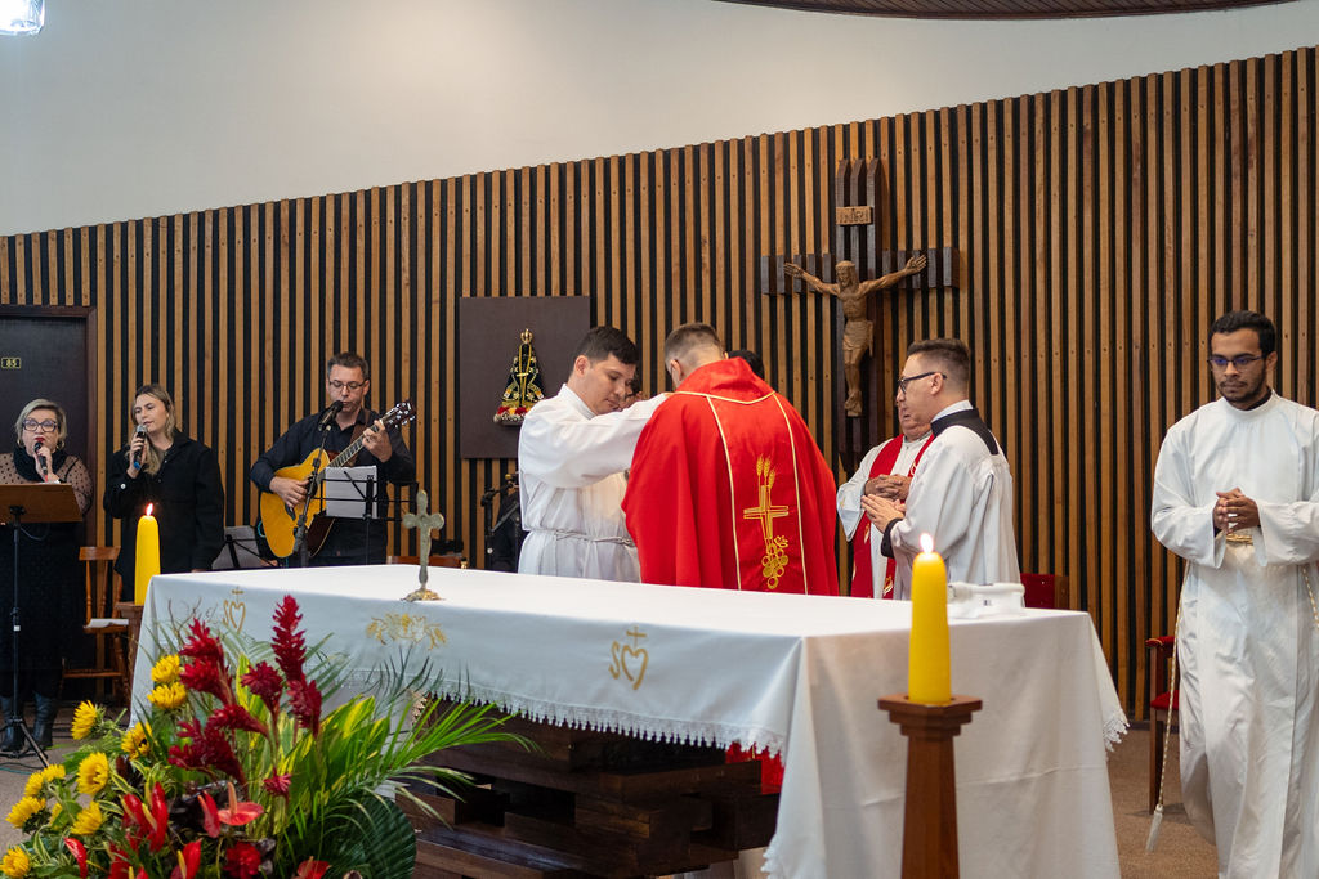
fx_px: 1905
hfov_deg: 38.2
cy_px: 440
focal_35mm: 52
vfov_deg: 26.0
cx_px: 660
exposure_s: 1/160
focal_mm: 35
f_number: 2
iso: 1000
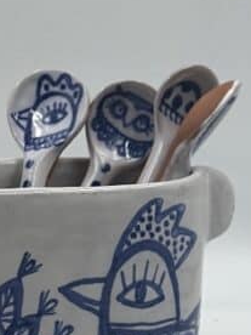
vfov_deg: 14.2
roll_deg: -1.8
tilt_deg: -11.2
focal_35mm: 139
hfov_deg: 10.6
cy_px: 195
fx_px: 1344
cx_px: 10
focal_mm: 6.86
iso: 64
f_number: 1.78
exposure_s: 1/501
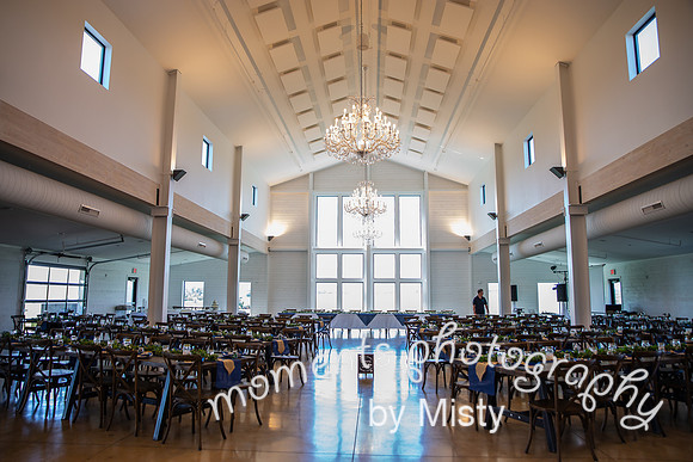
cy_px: 231
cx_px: 346
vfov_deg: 53.2
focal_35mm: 24
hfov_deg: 73.7
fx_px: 462
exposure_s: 1/125
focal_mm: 24
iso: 640
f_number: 3.2
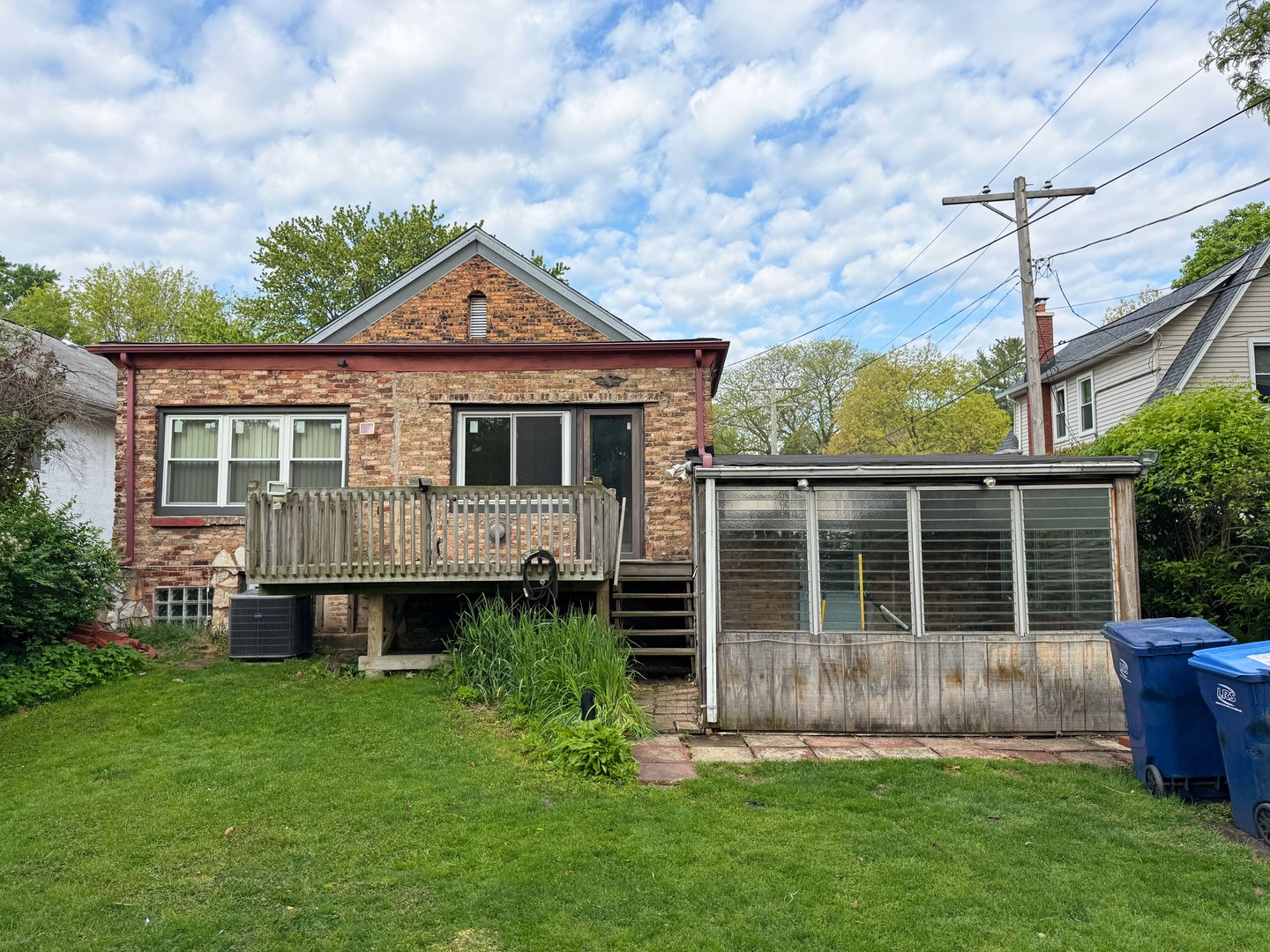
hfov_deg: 71.6
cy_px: 476
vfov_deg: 56.8
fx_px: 881
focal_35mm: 24
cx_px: 635
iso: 80
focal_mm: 6.76
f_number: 1.8
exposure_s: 1/2500
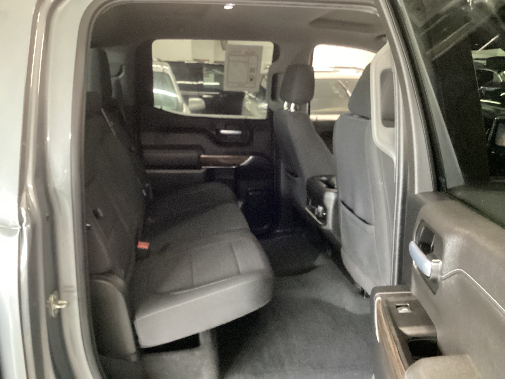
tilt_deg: -15.9
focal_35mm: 31
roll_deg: -0.3
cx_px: 252
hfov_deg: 58.4
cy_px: 190
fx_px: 452
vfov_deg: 45.4
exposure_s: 1/25
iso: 800
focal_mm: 3.3
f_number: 2.4
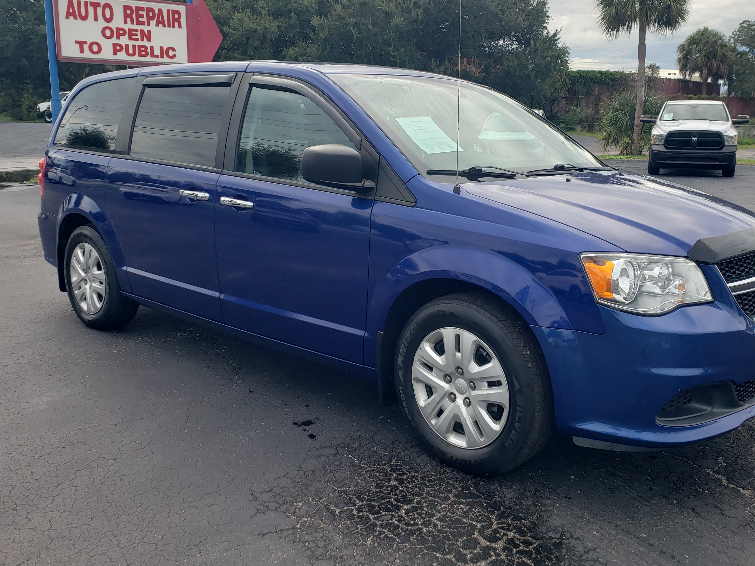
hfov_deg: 56.7
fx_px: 698
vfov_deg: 44.0
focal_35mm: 32
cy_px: 239
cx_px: 410
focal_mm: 4.3
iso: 50
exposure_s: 1/1222
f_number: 2.4
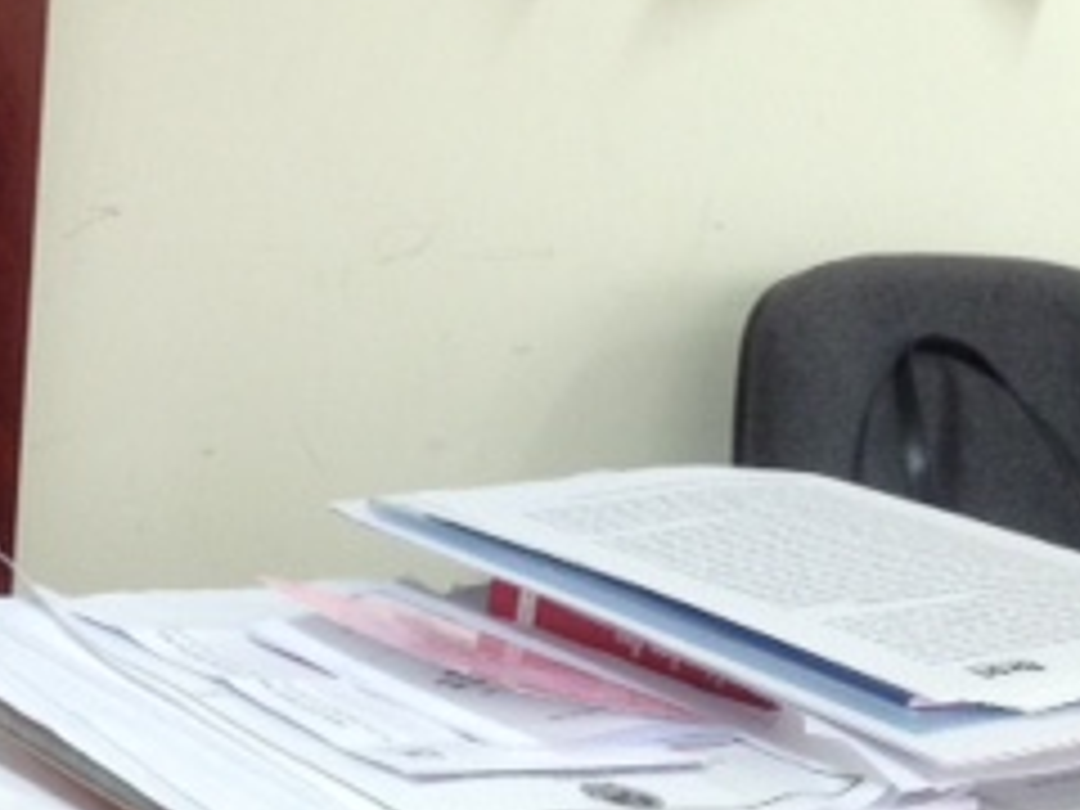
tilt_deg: -5.5
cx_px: -130
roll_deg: -1.8
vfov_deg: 16.8
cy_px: 342
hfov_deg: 21.1
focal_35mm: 88
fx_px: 2746
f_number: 2.4
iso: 160
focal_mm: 4.12
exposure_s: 1/20
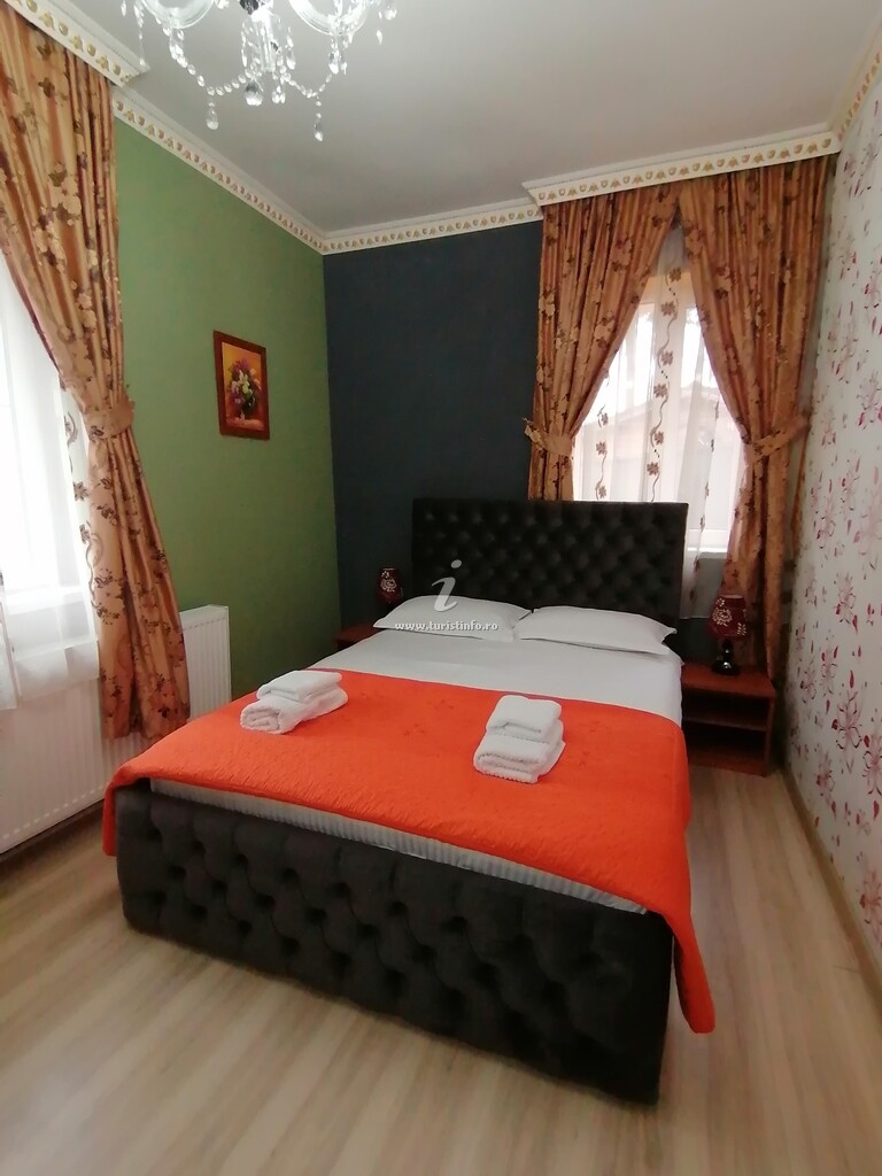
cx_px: 441
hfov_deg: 74.7
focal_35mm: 17
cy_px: 588
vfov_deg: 91.0
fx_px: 578
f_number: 2.4
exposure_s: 1/33.3
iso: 250
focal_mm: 2.7
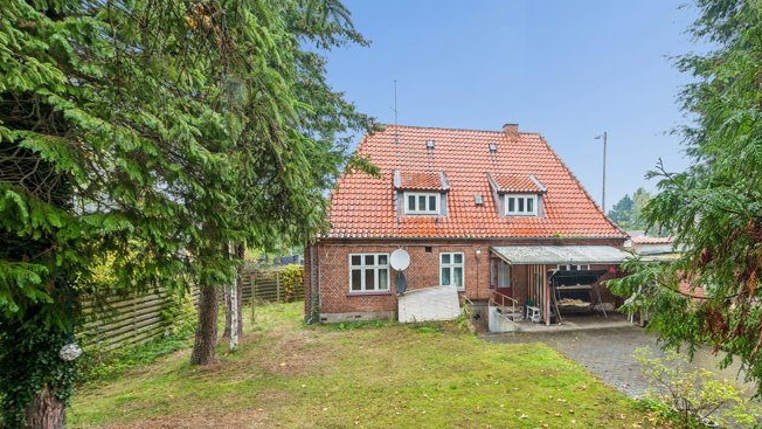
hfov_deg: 91.3
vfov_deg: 60.8
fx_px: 364
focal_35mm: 18
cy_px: 241
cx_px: 463
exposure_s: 1/30
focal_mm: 14
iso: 250
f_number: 10
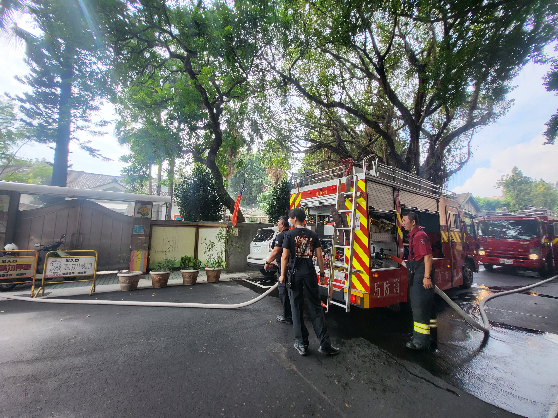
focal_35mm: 13
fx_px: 210
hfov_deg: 106.2
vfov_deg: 89.9
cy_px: 209
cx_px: 279
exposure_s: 1/214
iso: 32
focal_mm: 1.74
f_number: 2.2
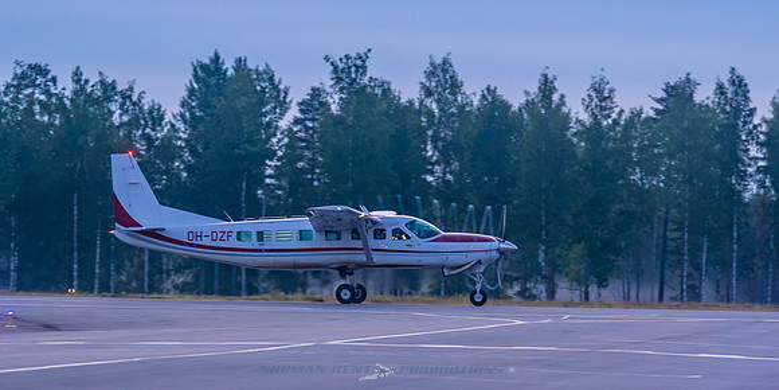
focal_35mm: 351
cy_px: 217
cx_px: 472
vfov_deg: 3.2
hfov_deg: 6.3
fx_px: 7063
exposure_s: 1/320
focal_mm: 200
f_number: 2.8
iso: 1000
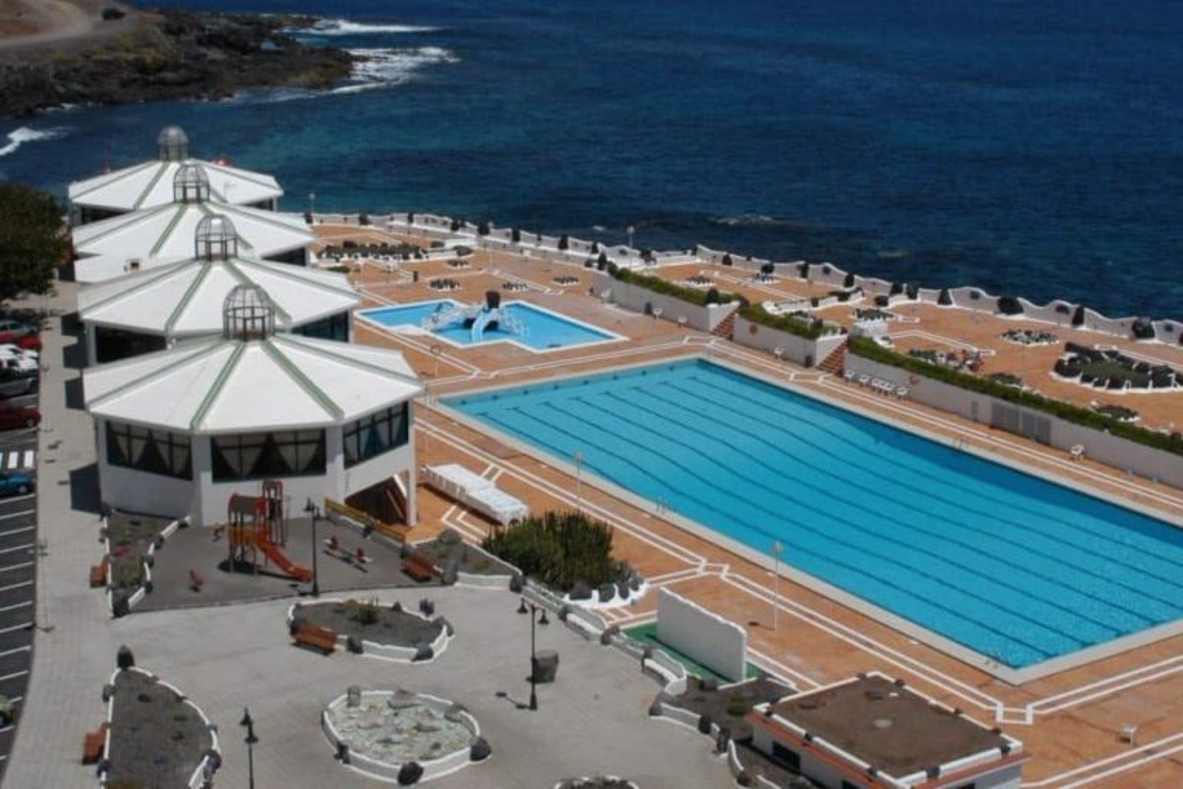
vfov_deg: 31.9
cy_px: 394
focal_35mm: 42
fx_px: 1380
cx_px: 592
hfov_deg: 46.4
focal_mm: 28
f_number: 22
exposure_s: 1/160
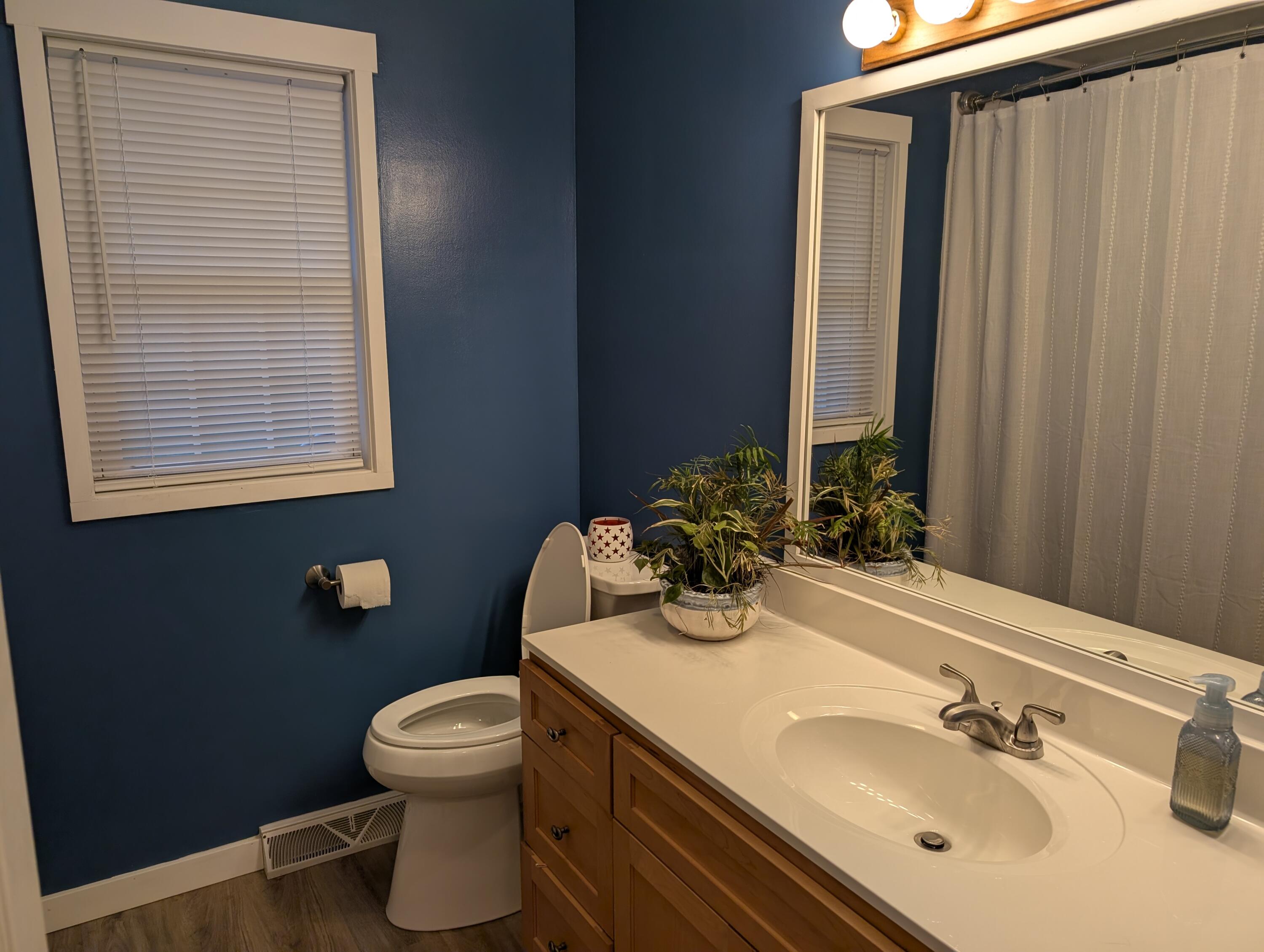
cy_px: 476
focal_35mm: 24
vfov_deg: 56.9
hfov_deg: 71.5
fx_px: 877
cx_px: 632
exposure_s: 1/40
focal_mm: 6.9
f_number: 1.68
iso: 20
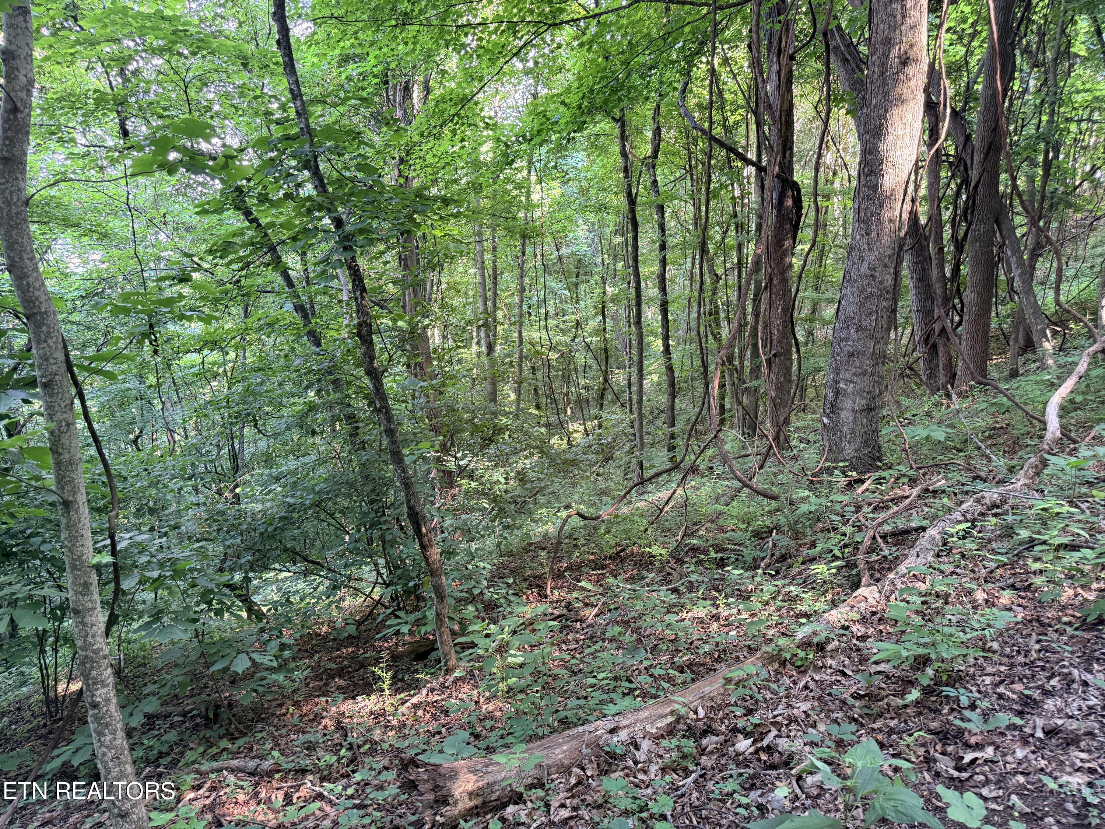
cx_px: 552
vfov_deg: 56.8
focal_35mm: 24
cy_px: 414
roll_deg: -0.5
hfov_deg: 71.6
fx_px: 766
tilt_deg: -14.1
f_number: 1.78
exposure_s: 1/60
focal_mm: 6.76
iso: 320
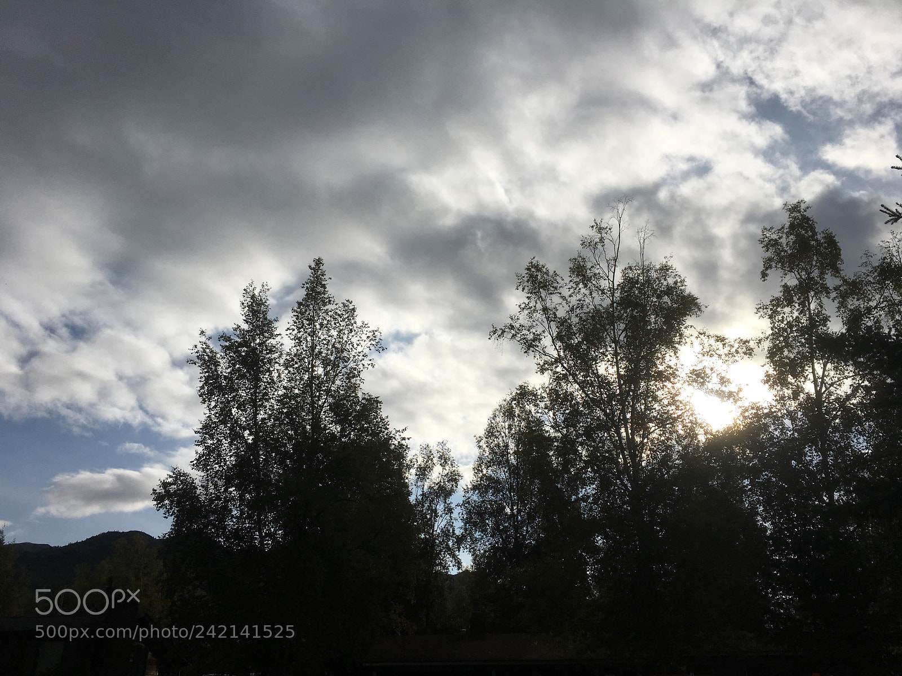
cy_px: 338
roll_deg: -0.8
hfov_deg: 61.7
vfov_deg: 48.2
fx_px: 756
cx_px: 451
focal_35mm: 29
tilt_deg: +24.2
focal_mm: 4.15
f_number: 2.2
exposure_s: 1/5128
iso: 25
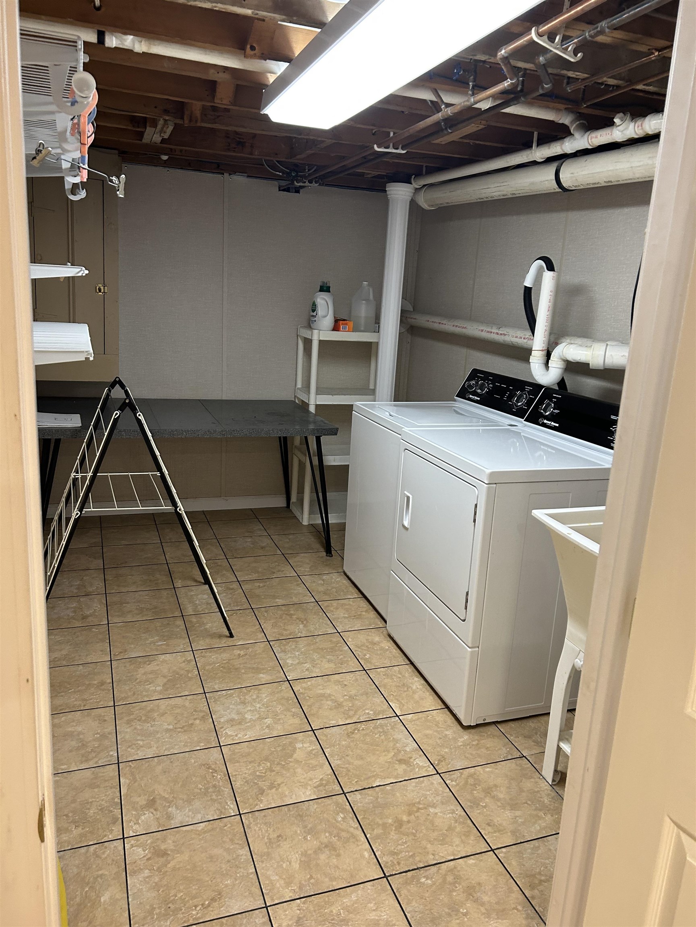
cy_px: 464
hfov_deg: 53.1
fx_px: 697
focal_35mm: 26
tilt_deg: -12.7
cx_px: 348
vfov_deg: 67.3
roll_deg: -2.0
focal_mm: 5.7
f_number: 1.5
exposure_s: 1/60
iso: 160
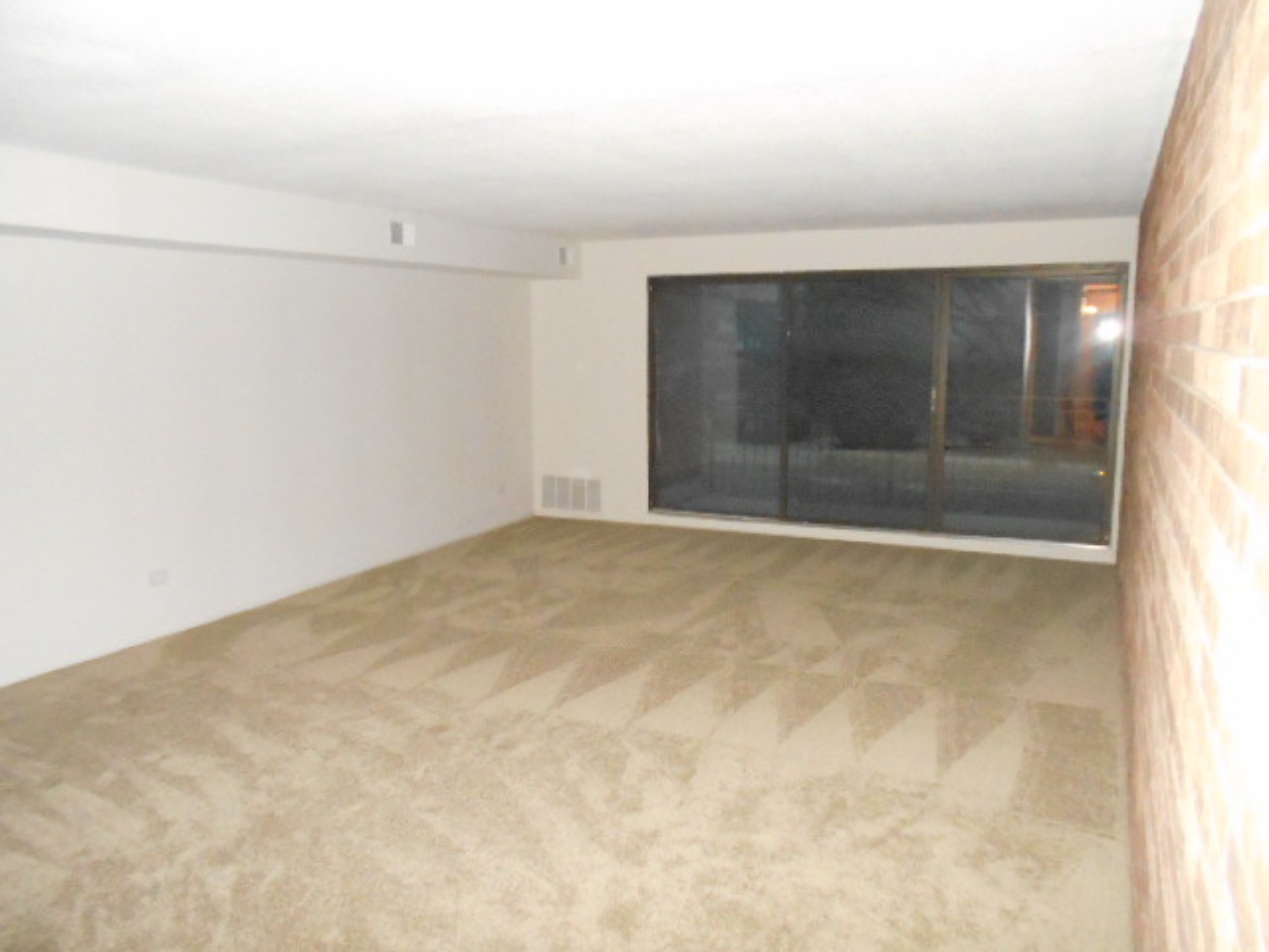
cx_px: 634
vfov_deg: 53.1
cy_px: 476
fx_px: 953
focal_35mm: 26
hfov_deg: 67.3
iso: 1600
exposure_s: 1/25
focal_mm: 4.6
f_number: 3.2
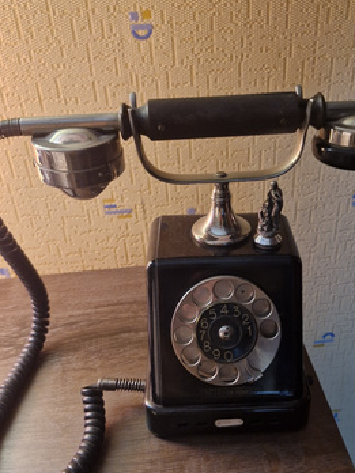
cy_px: 280
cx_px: 207
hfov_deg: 42.8
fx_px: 451
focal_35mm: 33
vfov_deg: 55.0
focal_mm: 5.54
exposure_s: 1/50
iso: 640
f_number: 1.8
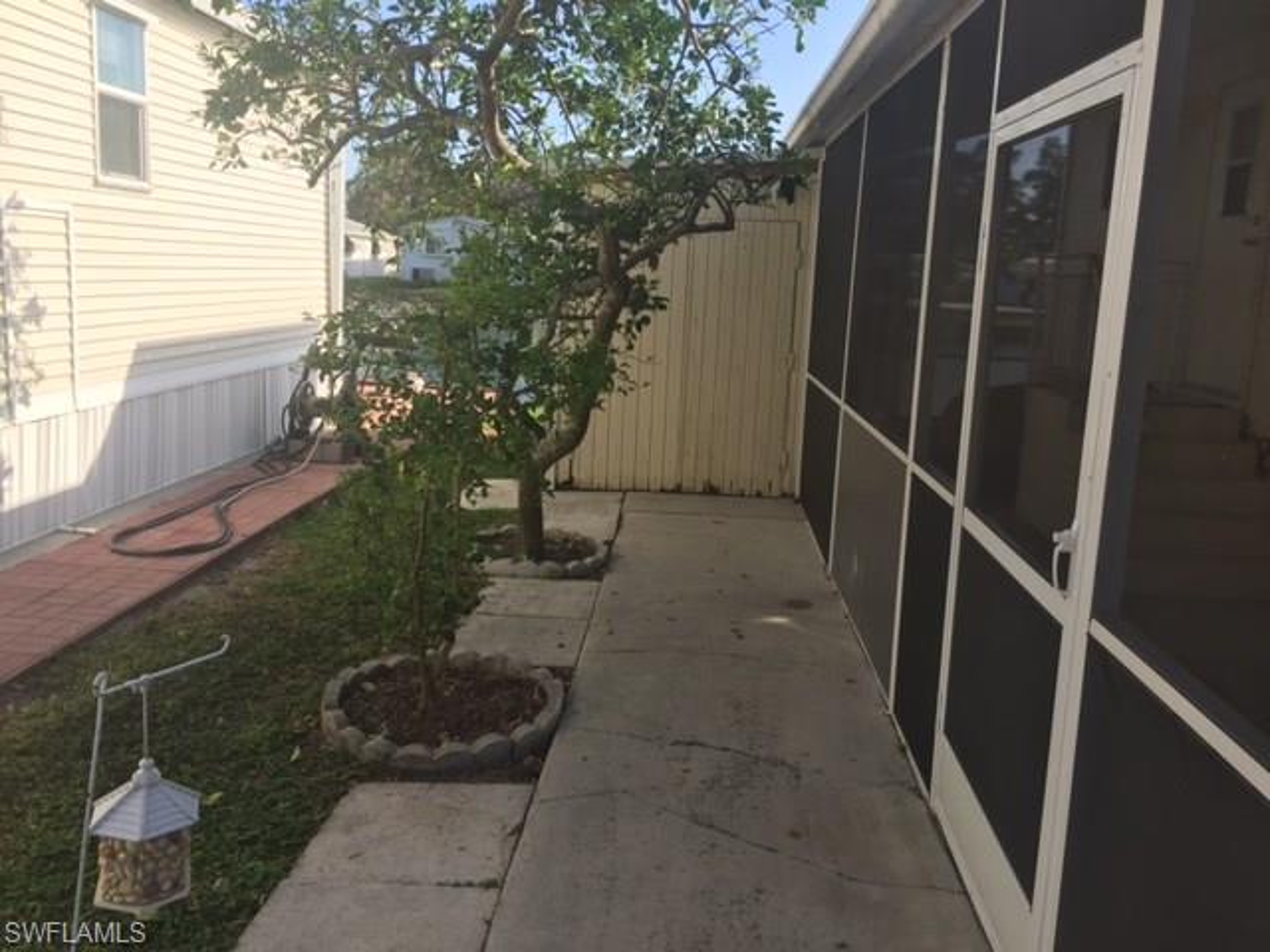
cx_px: 635
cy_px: 476
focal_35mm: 29
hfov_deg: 61.7
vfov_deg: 48.2
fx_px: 1064
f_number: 2.2
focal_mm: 4.15
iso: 32
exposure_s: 1/1199
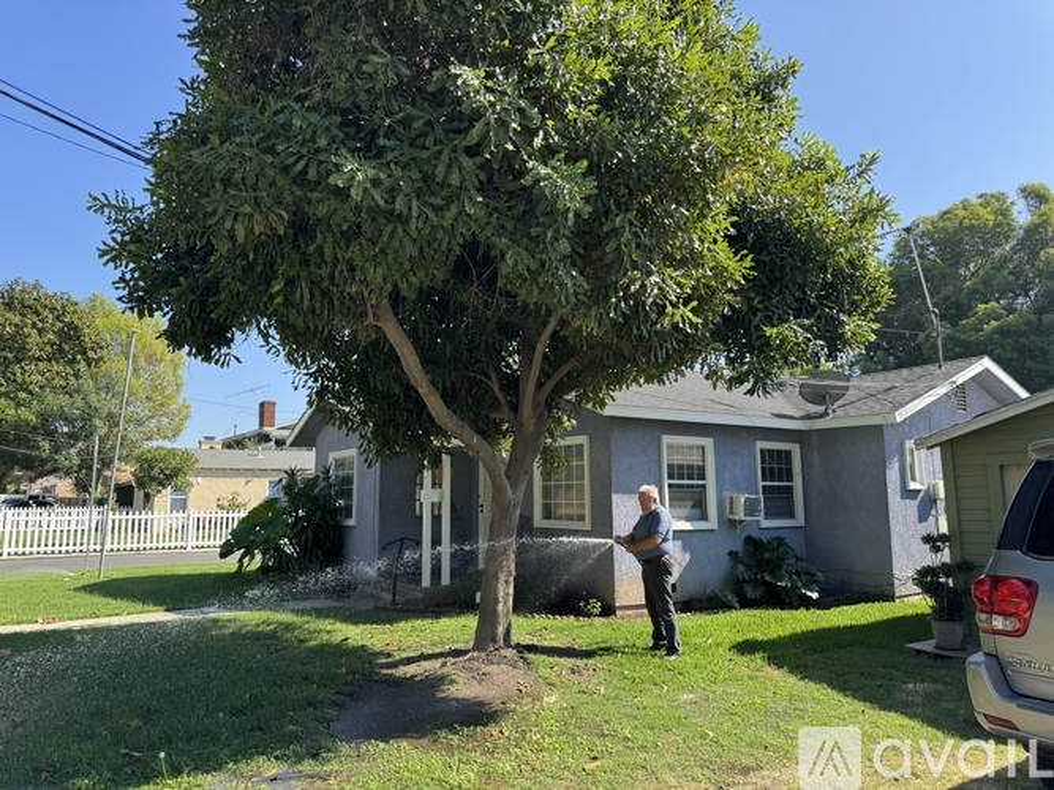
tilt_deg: +7.9
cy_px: 395
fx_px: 731
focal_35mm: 24
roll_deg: +0.3
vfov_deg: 56.8
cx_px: 527
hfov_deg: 71.6
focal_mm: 6.76
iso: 80
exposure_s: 1/1238
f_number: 1.78
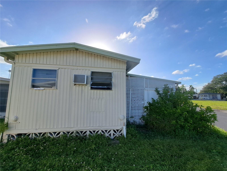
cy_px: 86
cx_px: 114
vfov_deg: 89.9
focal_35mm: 13
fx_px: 85
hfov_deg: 106.2
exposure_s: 1/1799
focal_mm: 1.74
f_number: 2.2
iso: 50
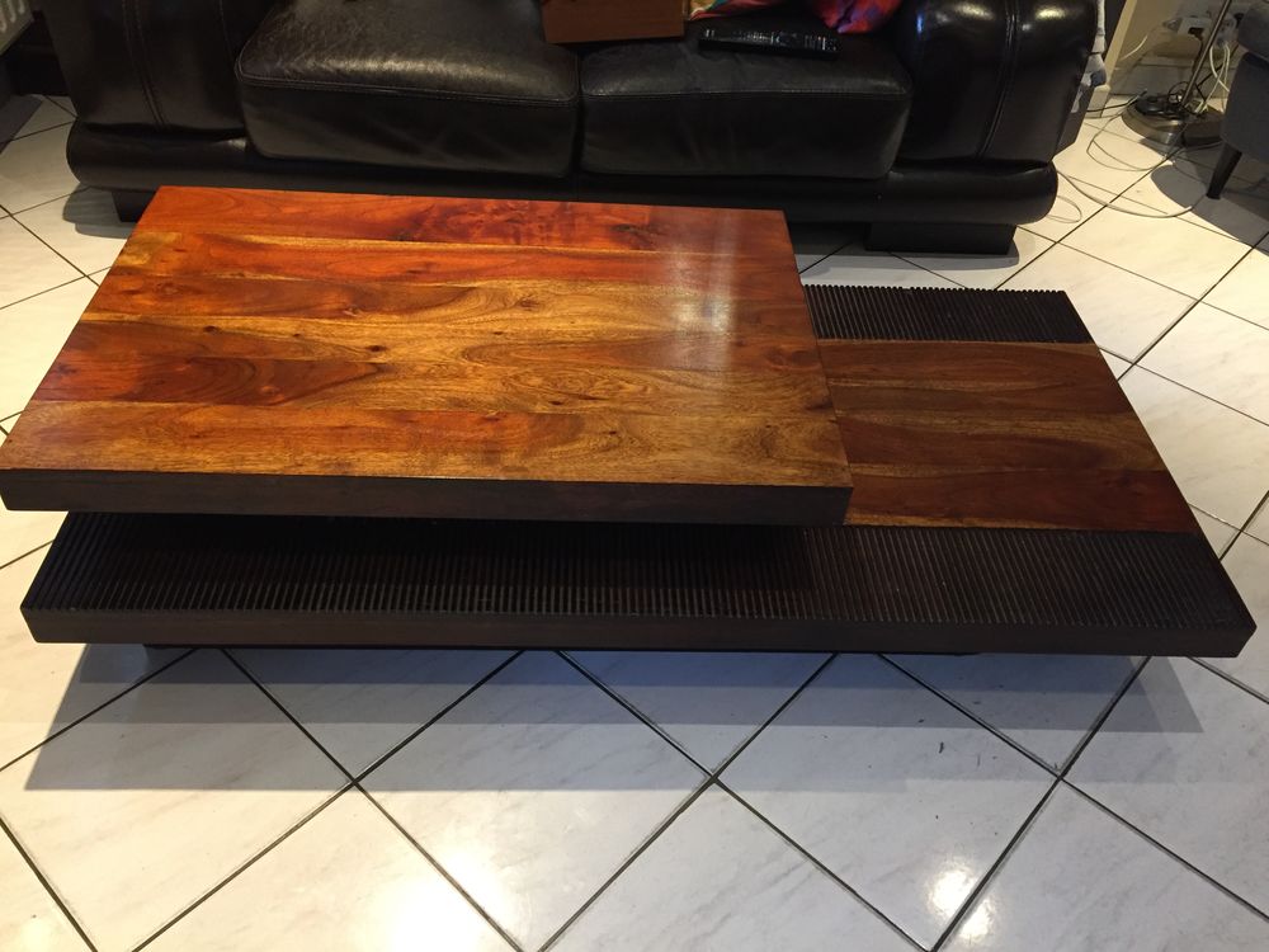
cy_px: 476
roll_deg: -3.4
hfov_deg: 61.7
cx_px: 634
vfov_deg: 48.2
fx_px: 1063
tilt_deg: -42.9
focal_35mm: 29
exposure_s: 1/33
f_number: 2.2
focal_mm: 4.15
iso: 200
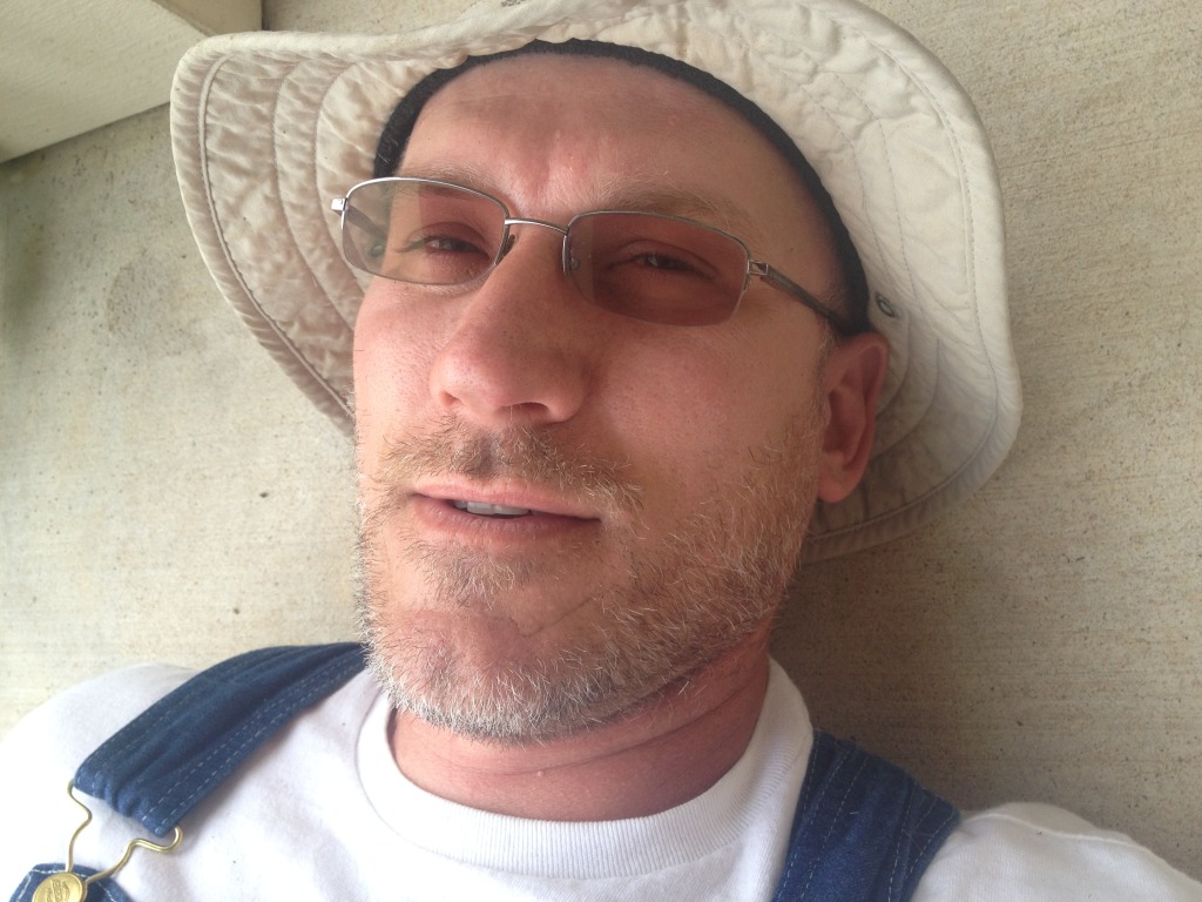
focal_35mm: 35
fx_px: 1215
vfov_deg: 40.7
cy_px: 451
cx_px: 601
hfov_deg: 52.6
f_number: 2.4
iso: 50
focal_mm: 4.28
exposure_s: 1/219
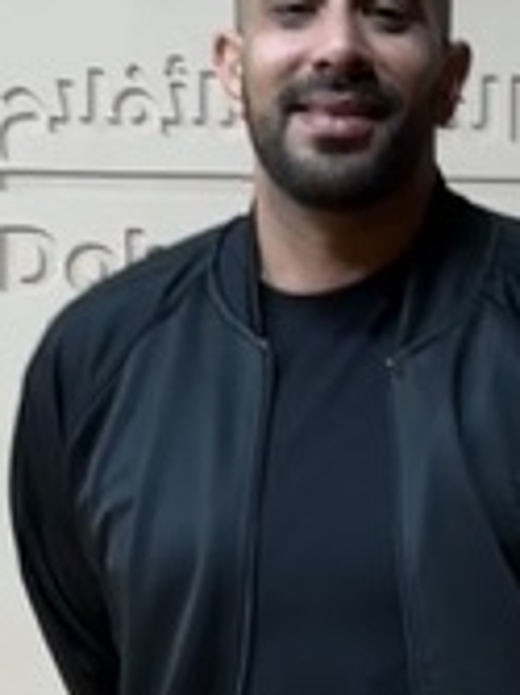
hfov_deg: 10.1
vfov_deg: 13.1
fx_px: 2948
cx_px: 399
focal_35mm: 147
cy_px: 791
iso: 80
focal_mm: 6.76
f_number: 1.78
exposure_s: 1/98
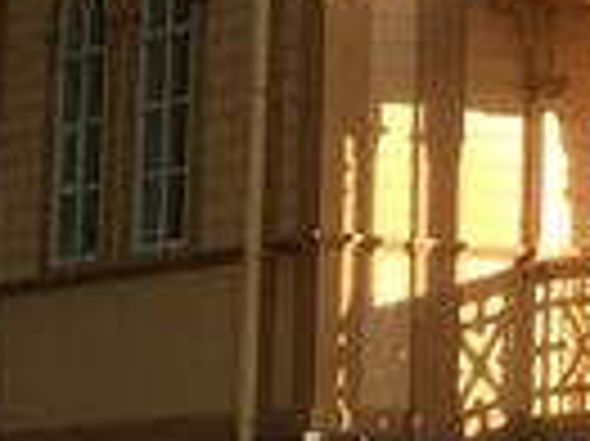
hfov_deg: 8.1
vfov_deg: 6.1
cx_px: 658
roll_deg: +0.4
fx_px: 4121
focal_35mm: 242
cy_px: -171
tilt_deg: +10.4
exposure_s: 1/747
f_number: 2.4
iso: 25
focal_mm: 3.3
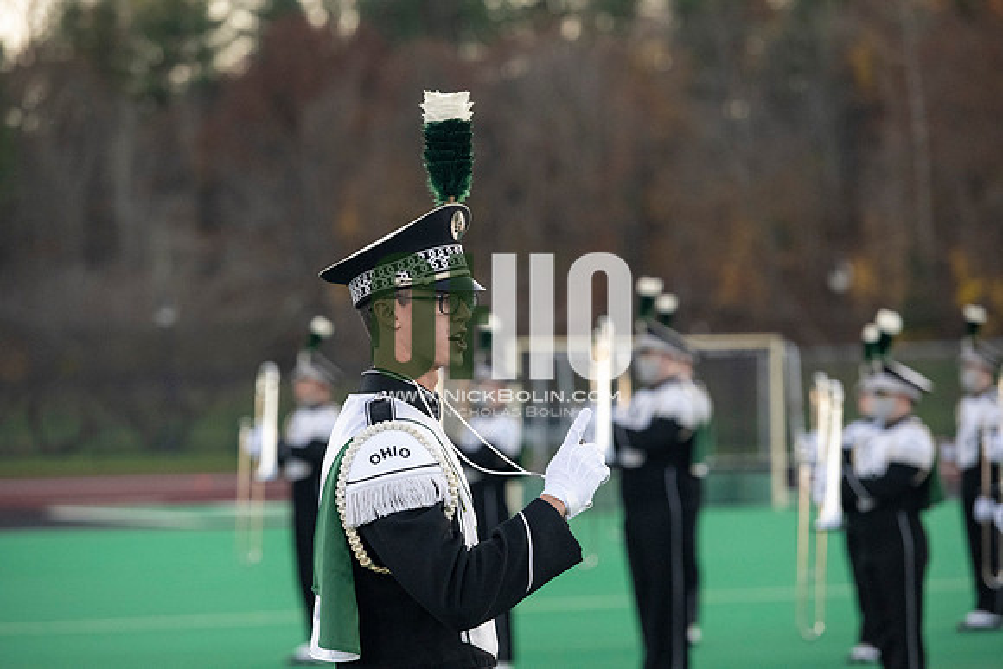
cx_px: 502
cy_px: 334
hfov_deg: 12.1
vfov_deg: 8.1
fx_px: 4737
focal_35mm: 170
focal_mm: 170
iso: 5000
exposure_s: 1/3200
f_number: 4.5
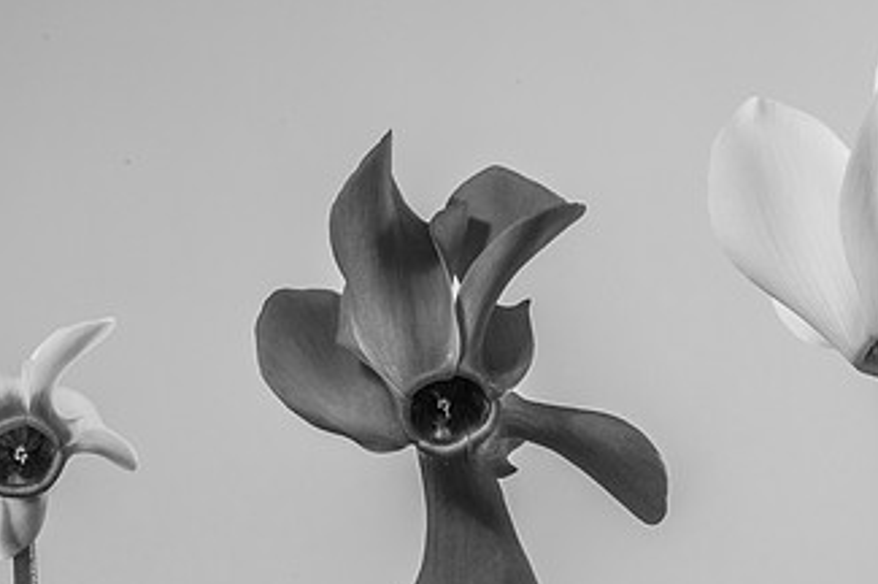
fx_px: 2607
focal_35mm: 107
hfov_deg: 19.1
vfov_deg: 12.7
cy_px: 433
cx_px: 457
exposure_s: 1/5
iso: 200
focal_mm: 60
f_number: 22
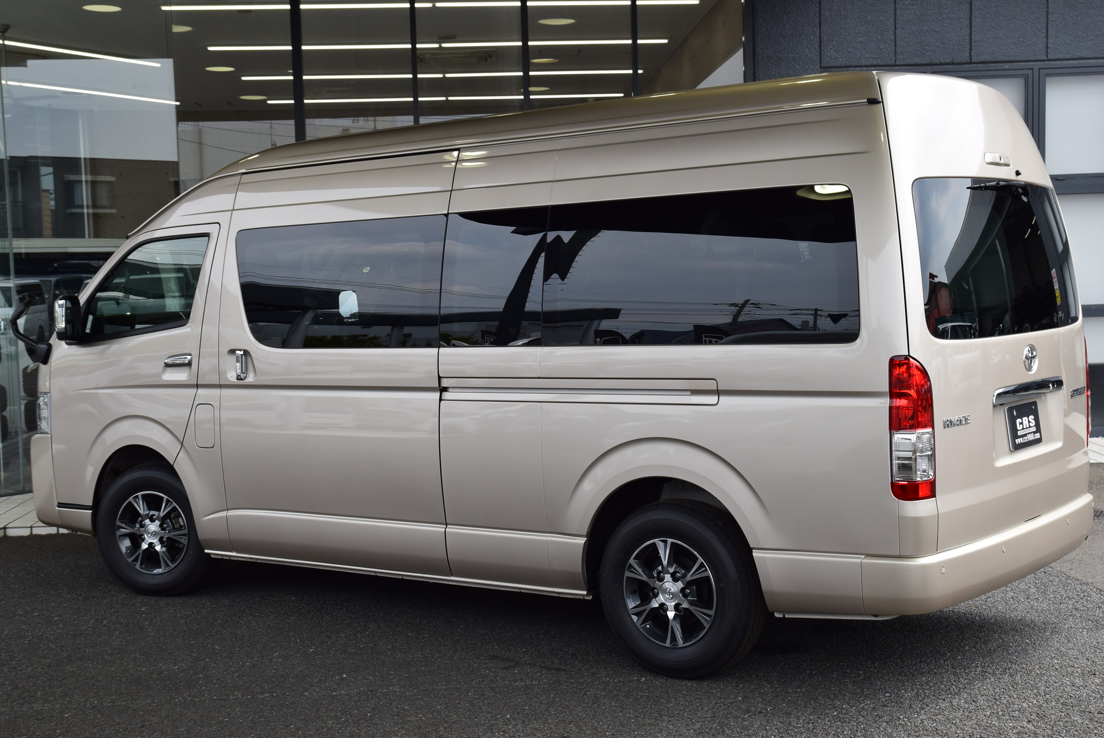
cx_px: 552
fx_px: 1473
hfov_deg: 41.1
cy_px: 369
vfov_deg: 28.1
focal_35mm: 48
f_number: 11
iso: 400
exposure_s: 1/320
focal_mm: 32
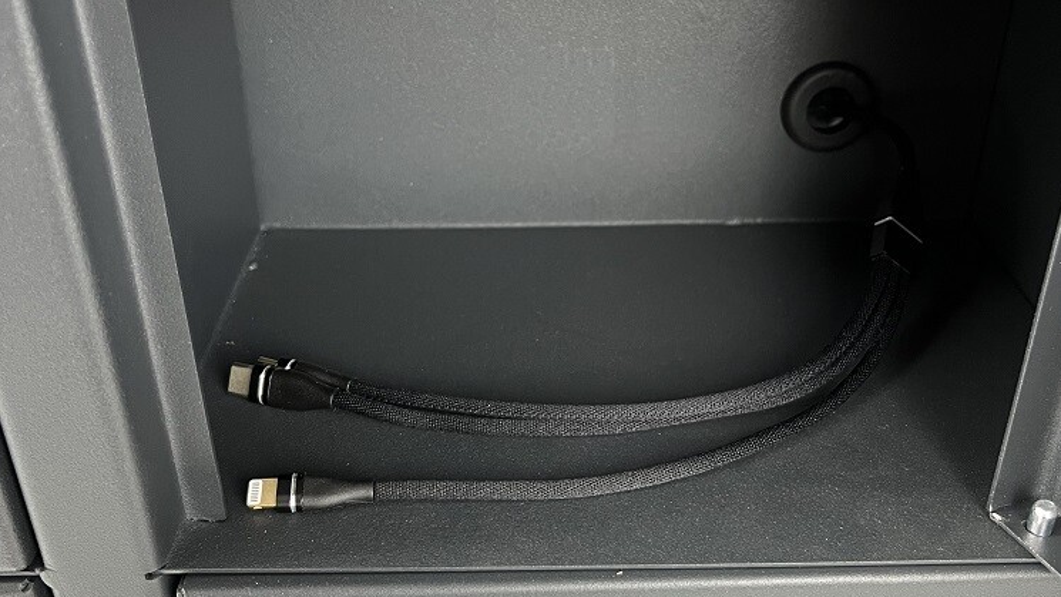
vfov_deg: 31.2
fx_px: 1069
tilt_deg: -29.6
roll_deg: +1.4
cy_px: 278
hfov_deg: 52.8
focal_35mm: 38
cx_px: 533
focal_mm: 5.1
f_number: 1.6
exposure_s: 1/50
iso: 125
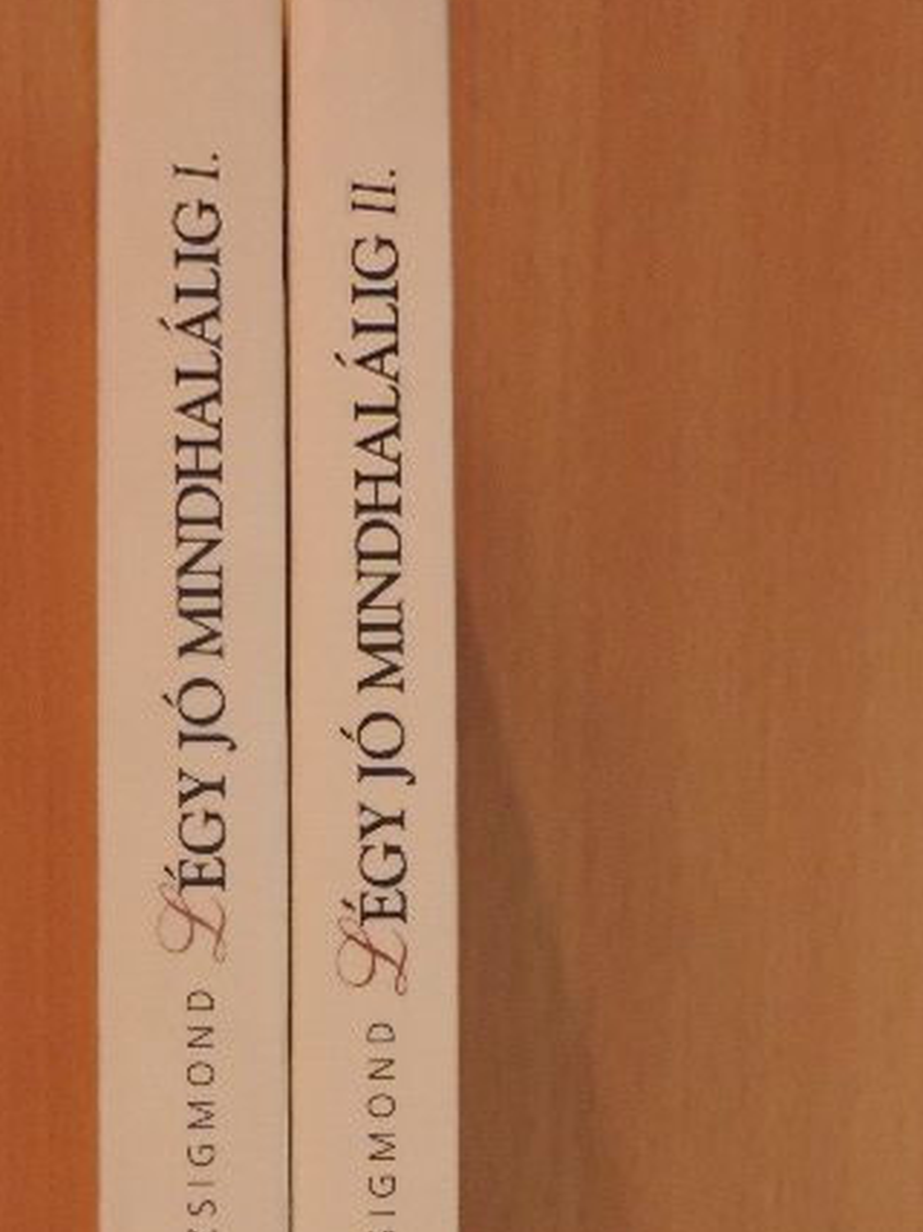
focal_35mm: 75
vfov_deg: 25.7
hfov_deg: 19.6
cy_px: 903
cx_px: 349
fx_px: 2668
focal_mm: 8.9
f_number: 3.6
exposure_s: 1/100
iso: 900
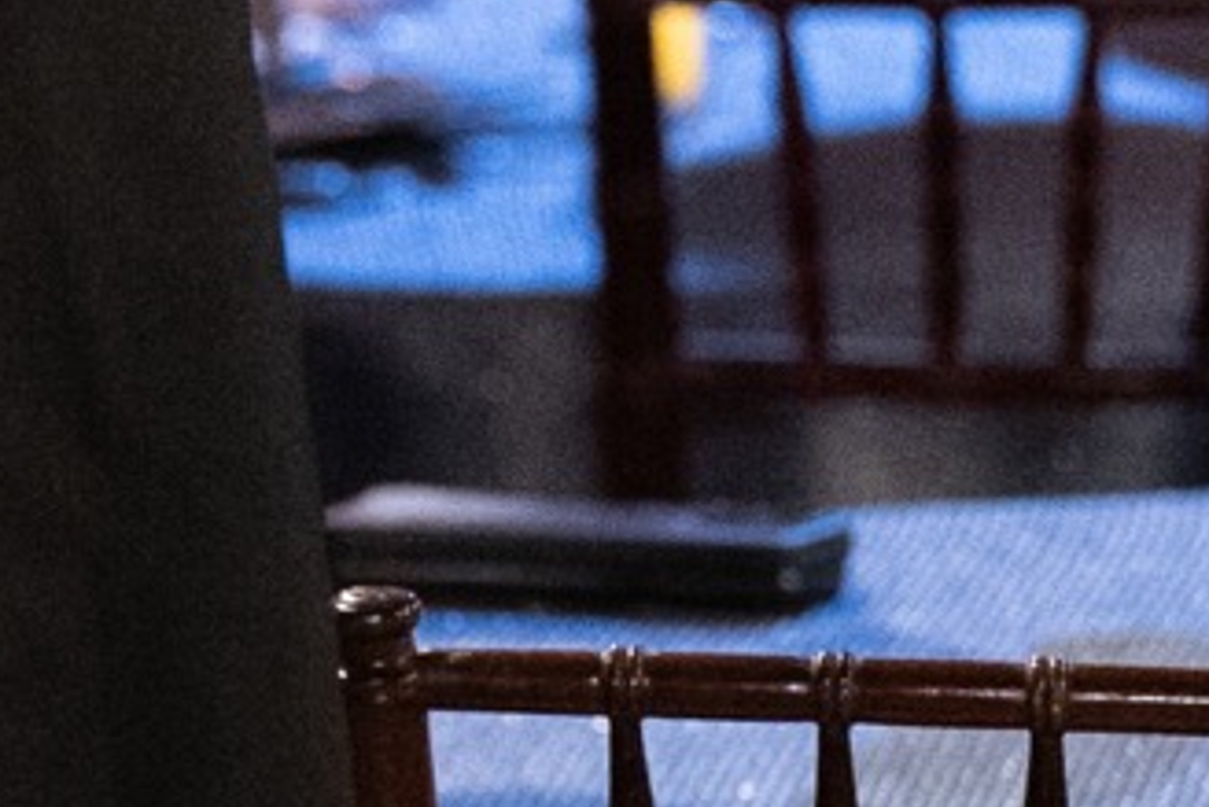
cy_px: -844
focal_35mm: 536
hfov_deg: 3.8
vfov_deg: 2.6
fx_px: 18008
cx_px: -1854
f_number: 3.5
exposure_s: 1/250
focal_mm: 88
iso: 8000
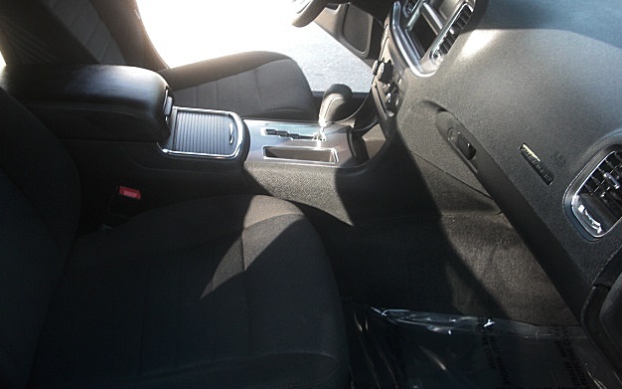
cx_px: 310
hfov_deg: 50.4
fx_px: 661
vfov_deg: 32.7
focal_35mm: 39
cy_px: 176
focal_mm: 6.3
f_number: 2.8
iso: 100
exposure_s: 1/60
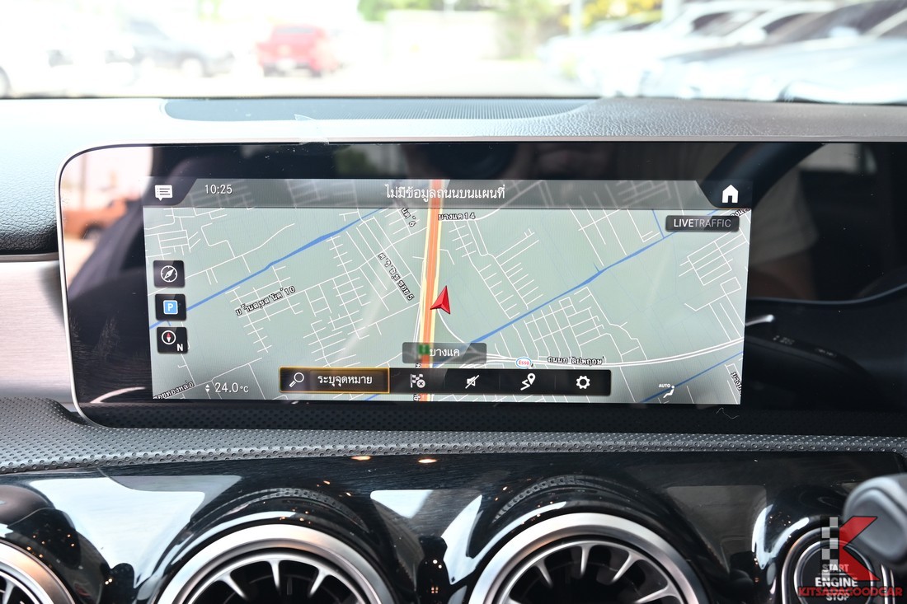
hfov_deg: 53.1
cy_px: 302
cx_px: 454
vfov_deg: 36.9
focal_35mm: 36
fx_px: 907
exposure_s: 1/60
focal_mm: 24
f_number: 5.6
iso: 400
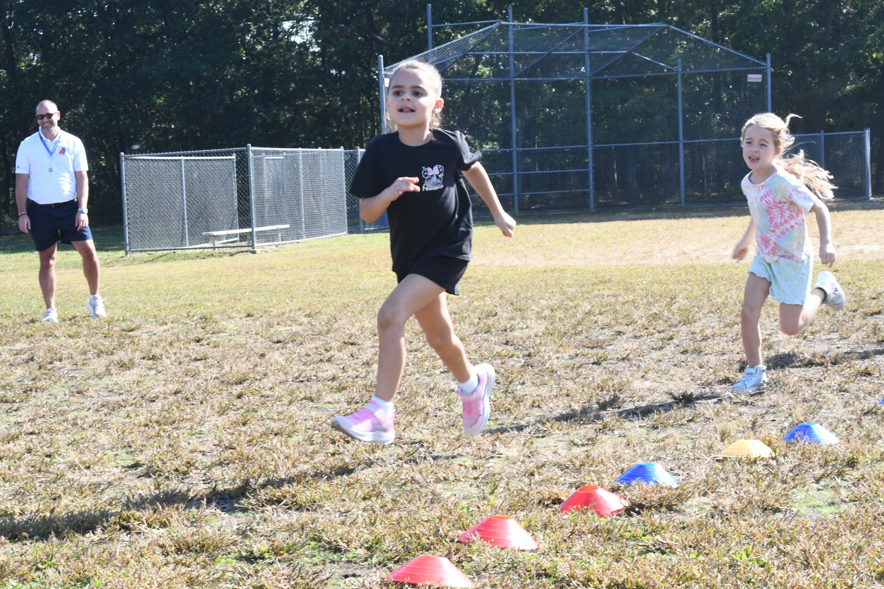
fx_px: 1915
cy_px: 294
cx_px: 442
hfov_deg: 26.0
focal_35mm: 78
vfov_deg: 17.5
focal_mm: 52
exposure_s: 1/200
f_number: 25
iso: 1600
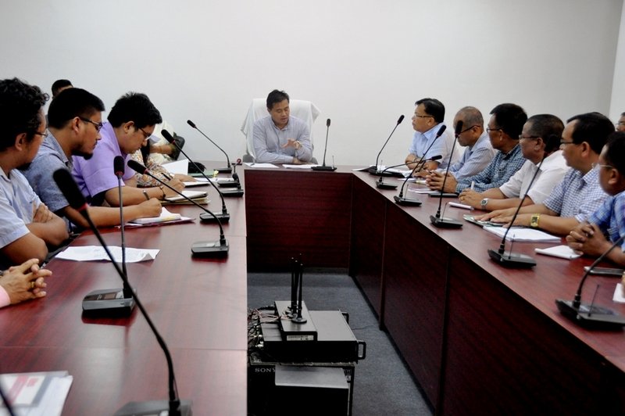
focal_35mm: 46
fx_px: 807
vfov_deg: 28.9
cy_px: 208
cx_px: 312
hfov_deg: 42.4
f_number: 4
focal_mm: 31
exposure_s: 1/100
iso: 1250
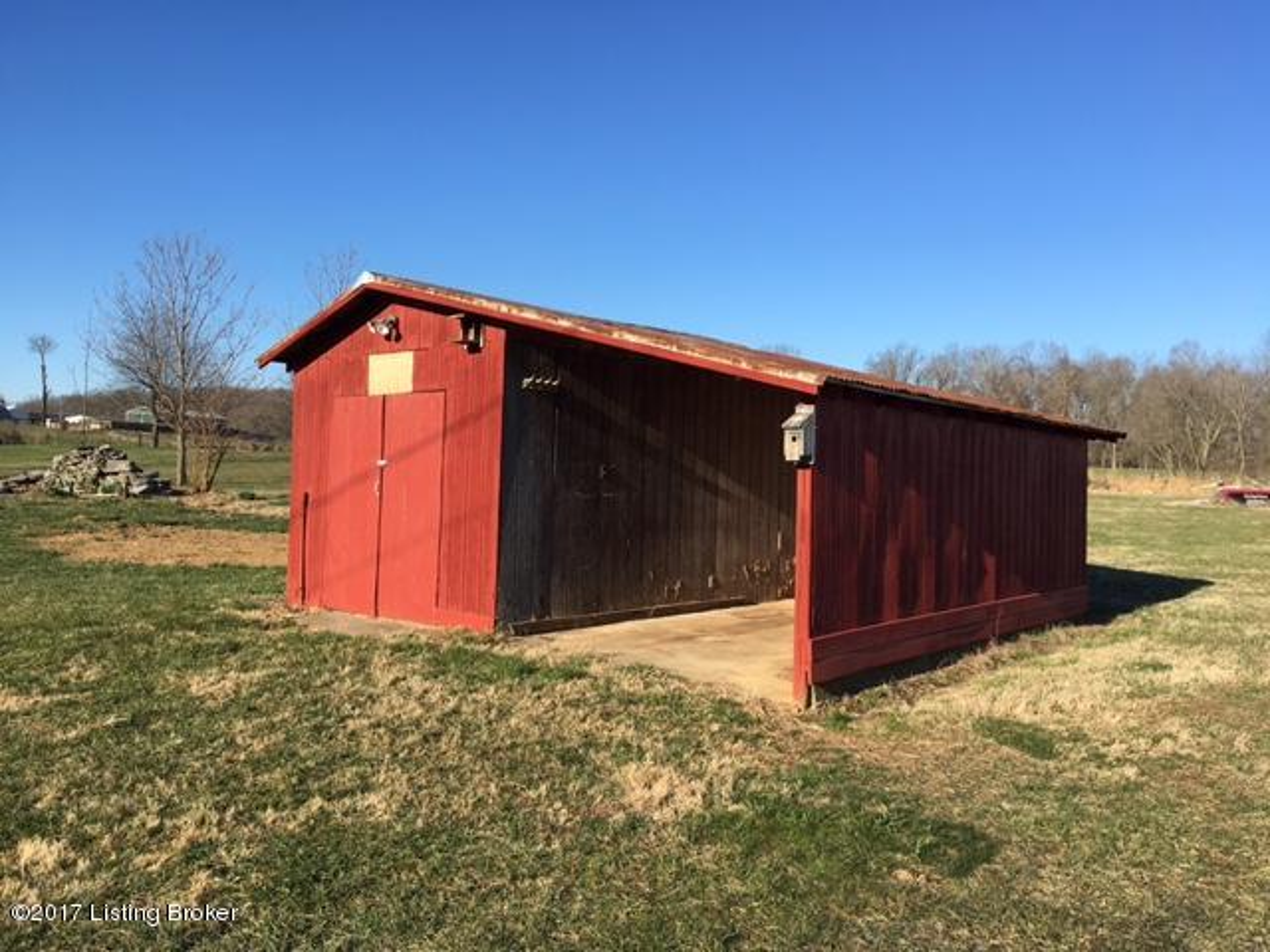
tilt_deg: -1.4
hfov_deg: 61.7
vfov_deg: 48.2
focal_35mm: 29
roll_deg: -2.2
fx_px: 1064
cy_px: 476
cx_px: 635
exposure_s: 1/1054
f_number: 2.2
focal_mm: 4.15
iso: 25
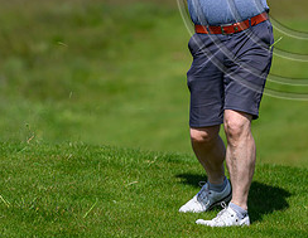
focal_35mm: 1051
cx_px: 245
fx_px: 9463
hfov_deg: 1.9
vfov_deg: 1.4
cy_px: -31
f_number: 4.5
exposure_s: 1/5000
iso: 500
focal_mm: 400
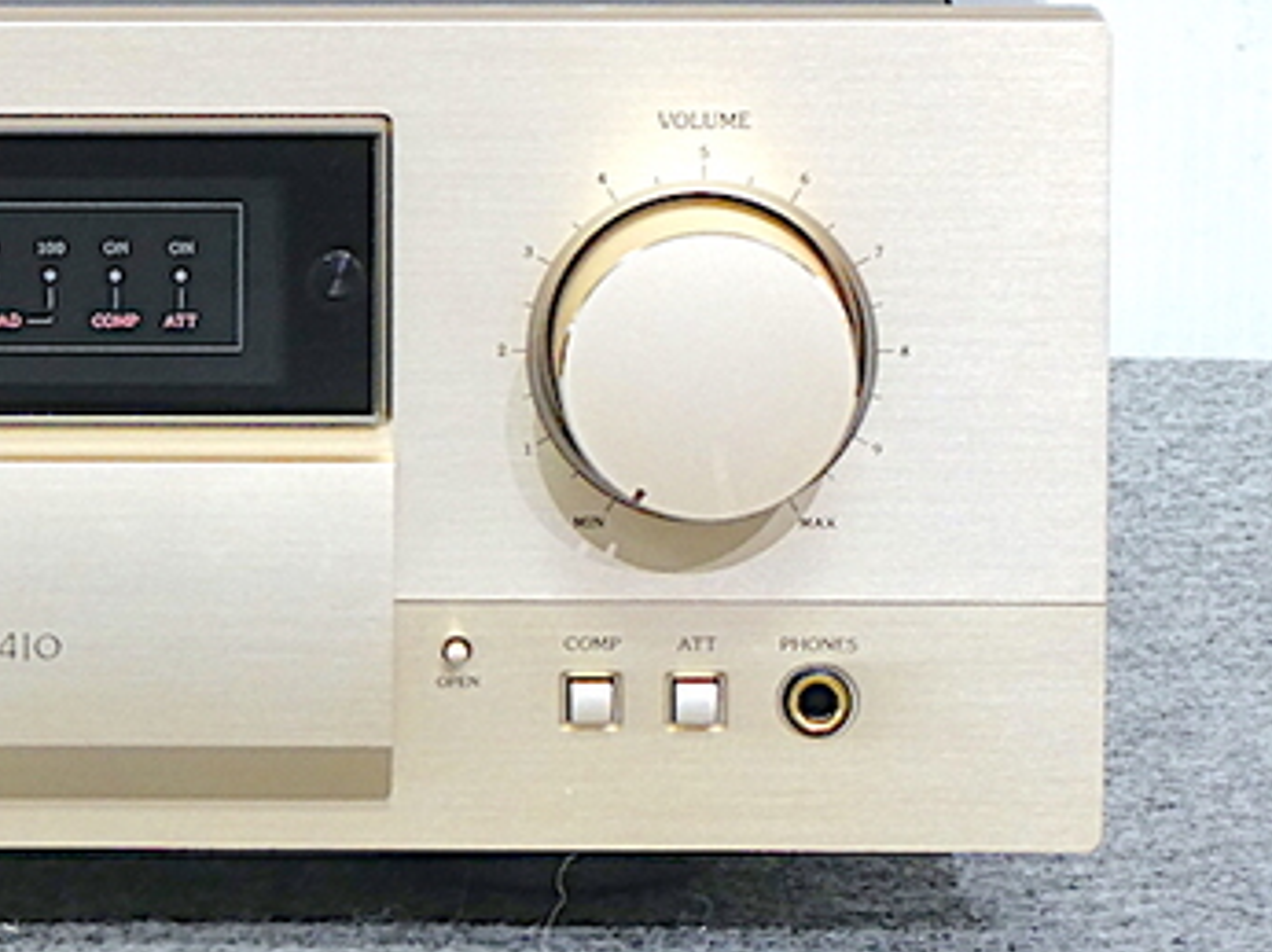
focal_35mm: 375
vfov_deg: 4.0
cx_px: -423
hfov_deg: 5.3
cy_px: 140
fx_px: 13770
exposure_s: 1/5
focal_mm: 24.2
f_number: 5.3
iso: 200
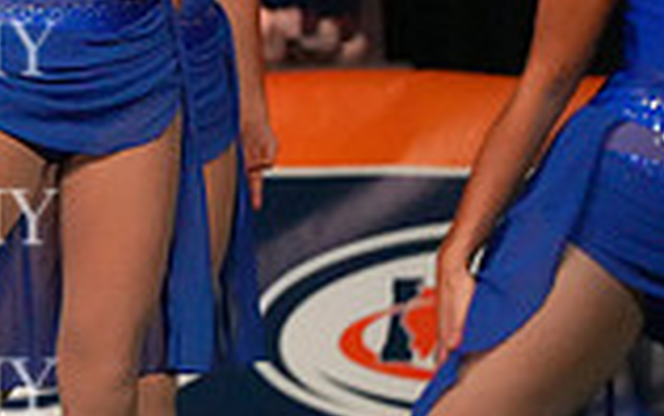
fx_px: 20282
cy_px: 132
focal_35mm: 1120
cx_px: -551
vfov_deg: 1.2
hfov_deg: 1.9
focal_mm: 300
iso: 16000
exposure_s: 1/1250
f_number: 3.5
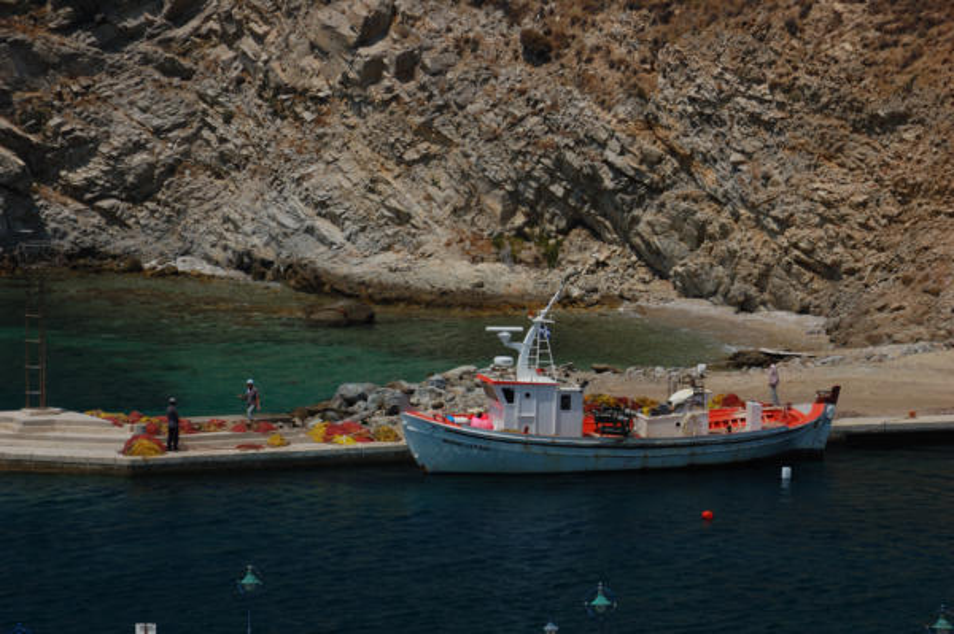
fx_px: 9532
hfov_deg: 5.7
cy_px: 317
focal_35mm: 360
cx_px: 477
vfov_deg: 3.8
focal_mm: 240
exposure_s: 1/250
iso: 200
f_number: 11
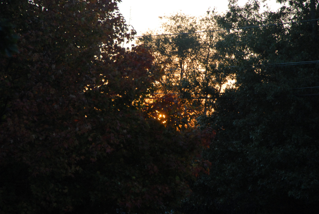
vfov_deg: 7.7
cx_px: 160
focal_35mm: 180
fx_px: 1597
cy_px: 107
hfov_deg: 11.4
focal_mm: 120
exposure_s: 1/200
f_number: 7.1
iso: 800
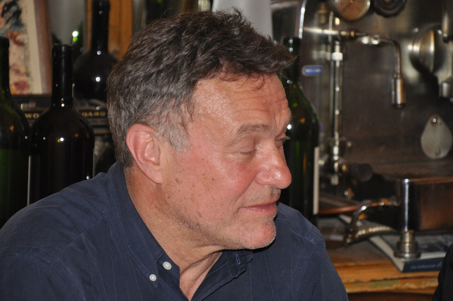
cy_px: 150
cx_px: 226
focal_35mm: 158
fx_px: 1979
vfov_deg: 8.7
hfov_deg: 13.1
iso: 800
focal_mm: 105
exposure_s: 1/60
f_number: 5.6
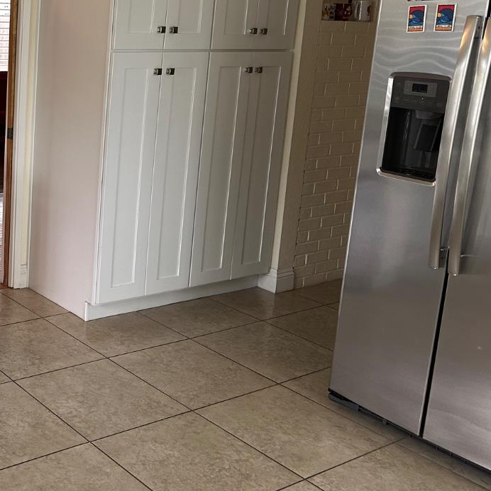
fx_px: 738
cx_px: -30
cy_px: 165
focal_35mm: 46
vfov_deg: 36.4
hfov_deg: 32.9
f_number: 1.78
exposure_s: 1/120
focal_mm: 6.86
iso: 160
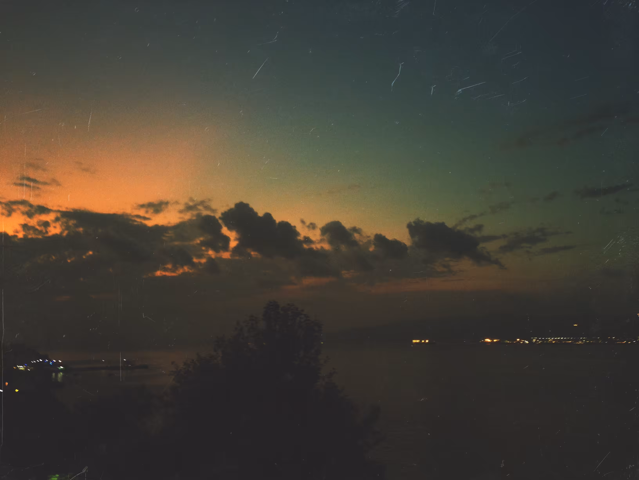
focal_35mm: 33
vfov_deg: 42.9
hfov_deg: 55.4
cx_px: 320
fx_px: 609
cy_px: 240
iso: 160
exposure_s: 1/20
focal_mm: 4.12
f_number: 2.4
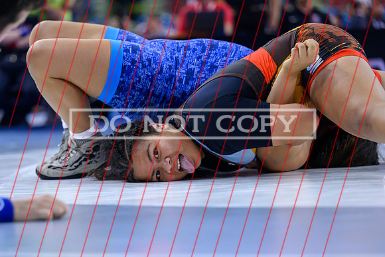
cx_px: 140
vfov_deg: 9.0
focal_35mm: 153
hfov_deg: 13.4
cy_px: 171
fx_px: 1640
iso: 3200
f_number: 2.8
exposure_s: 1/800
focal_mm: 115
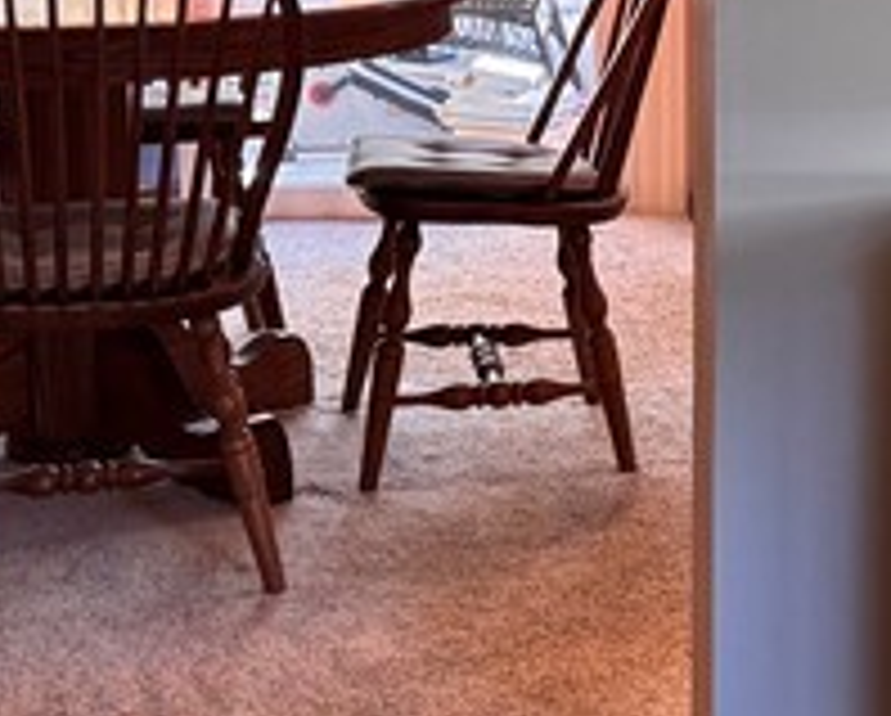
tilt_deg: -9.7
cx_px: 1251
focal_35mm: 121
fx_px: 3196
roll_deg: -0.7
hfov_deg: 15.0
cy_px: 77
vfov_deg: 12.7
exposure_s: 1/60
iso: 250
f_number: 1.78
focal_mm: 6.76
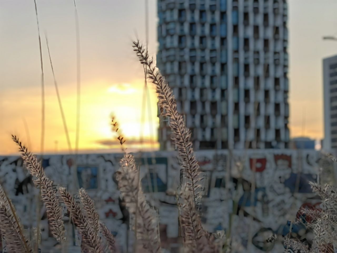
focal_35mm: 82
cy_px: 126
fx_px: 798
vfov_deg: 18.0
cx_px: 168
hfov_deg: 23.8
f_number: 4
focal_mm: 5.54
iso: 50
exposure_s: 1/1623
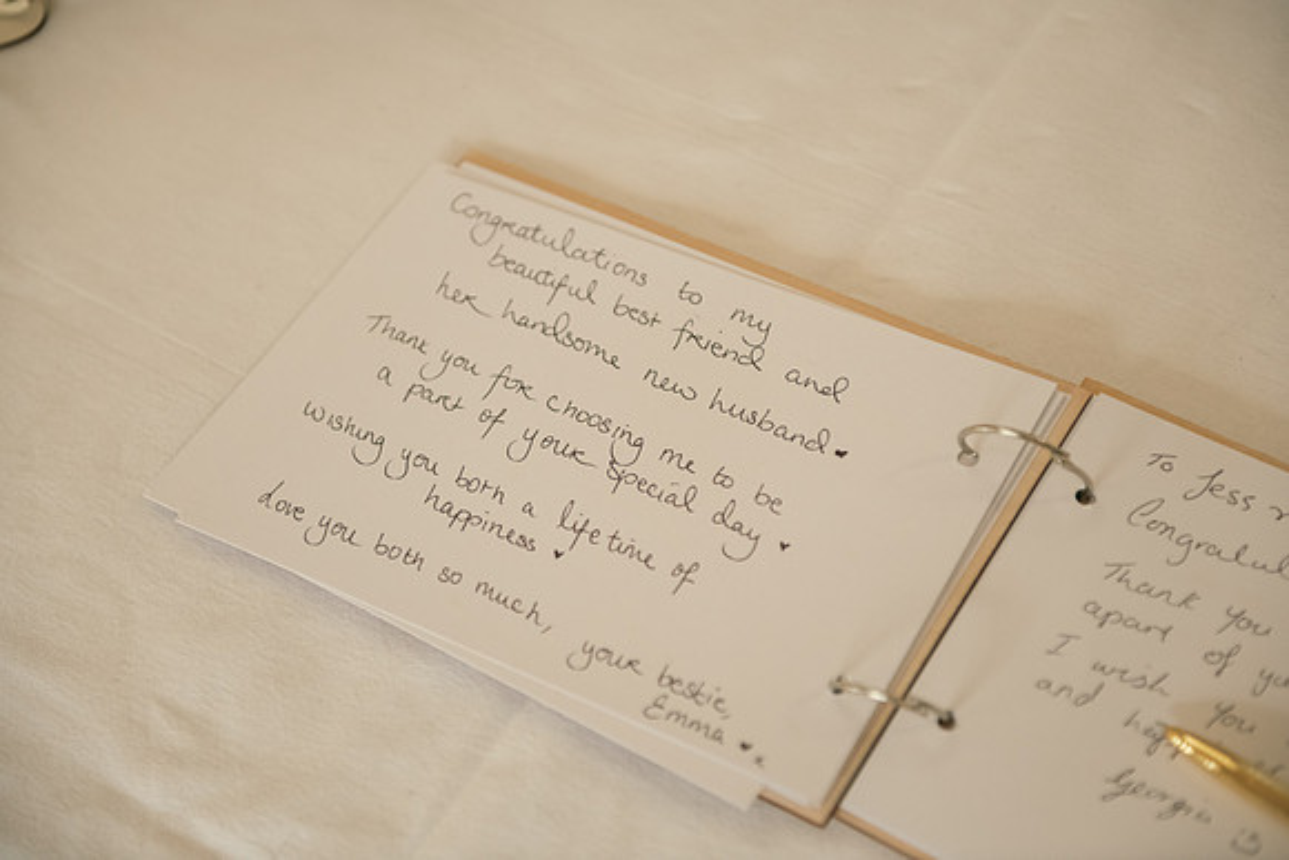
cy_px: 430
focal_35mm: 70
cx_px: 644
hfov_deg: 28.8
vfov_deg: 19.5
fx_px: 2507
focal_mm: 70
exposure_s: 1/640
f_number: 3.5
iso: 640
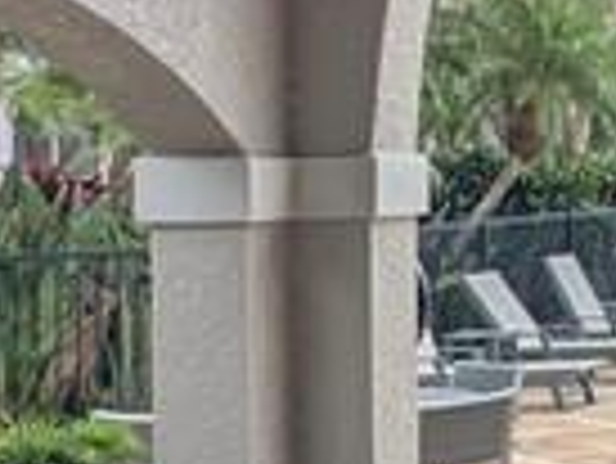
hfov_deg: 13.2
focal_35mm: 119
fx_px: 2119
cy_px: 99
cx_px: 1383
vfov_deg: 12.4
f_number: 2.2
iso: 42
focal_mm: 2.35
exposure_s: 1/801
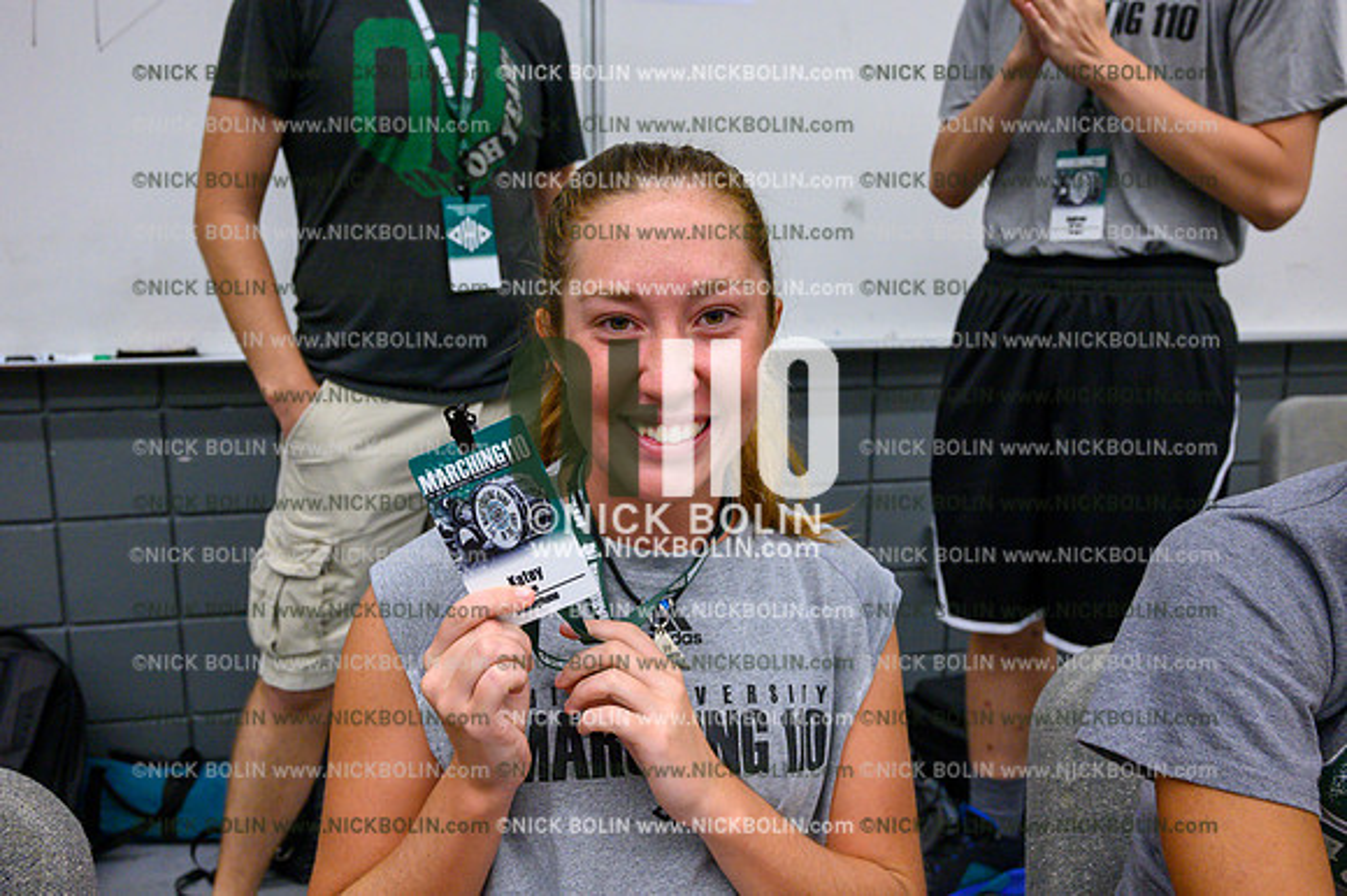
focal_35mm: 32
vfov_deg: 41.1
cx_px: 674
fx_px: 1197
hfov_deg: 58.7
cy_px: 448
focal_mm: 32
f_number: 5.6
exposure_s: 1/250
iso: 6400
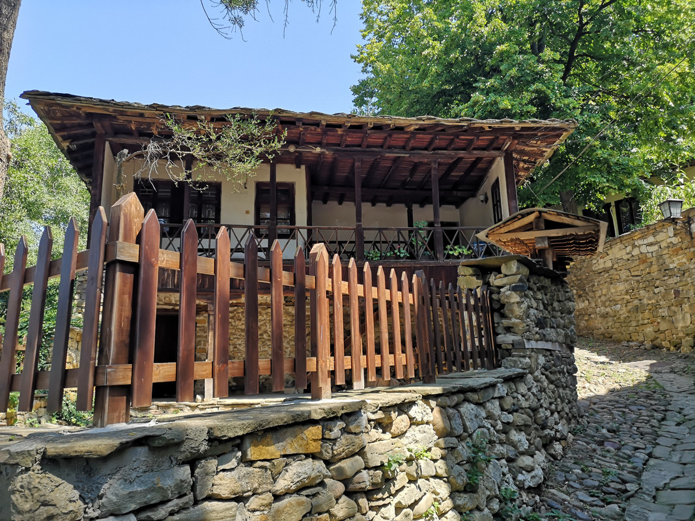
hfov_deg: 65.3
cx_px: 348
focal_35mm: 27
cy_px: 260
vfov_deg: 51.3
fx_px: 542
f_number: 1.8
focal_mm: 3.95
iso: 50
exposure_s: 1/728
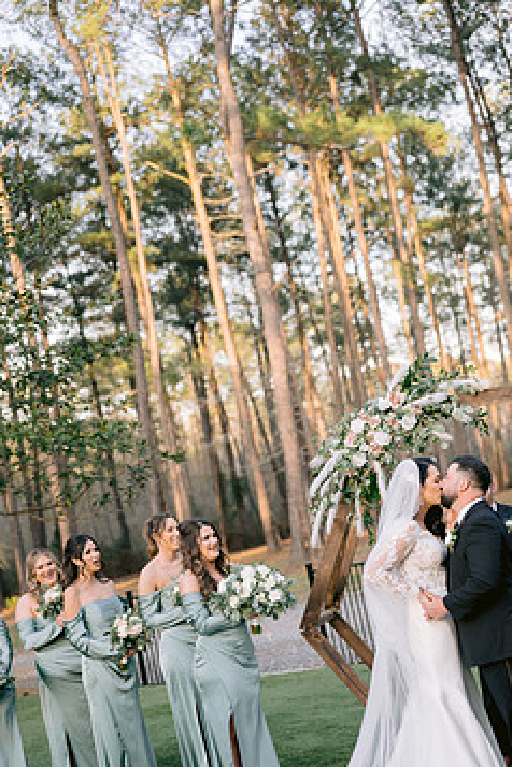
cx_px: 314
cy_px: 419
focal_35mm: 63
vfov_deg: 31.9
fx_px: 1344
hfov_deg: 21.5
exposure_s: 1/800
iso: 400
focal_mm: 50
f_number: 2.2
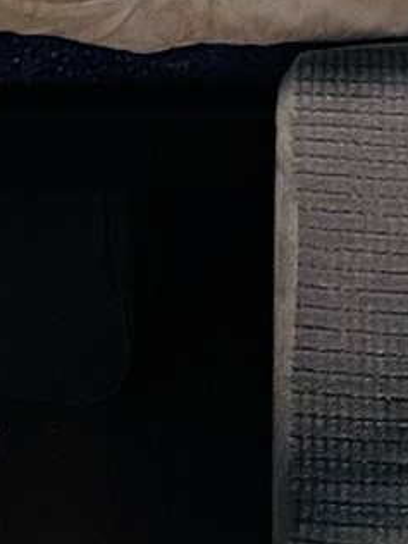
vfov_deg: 9.3
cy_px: -1176
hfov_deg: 9.1
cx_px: 396
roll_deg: +0.0
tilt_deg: -16.8
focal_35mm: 162
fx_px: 2546
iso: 200
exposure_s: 1/60
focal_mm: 5.1
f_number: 1.6
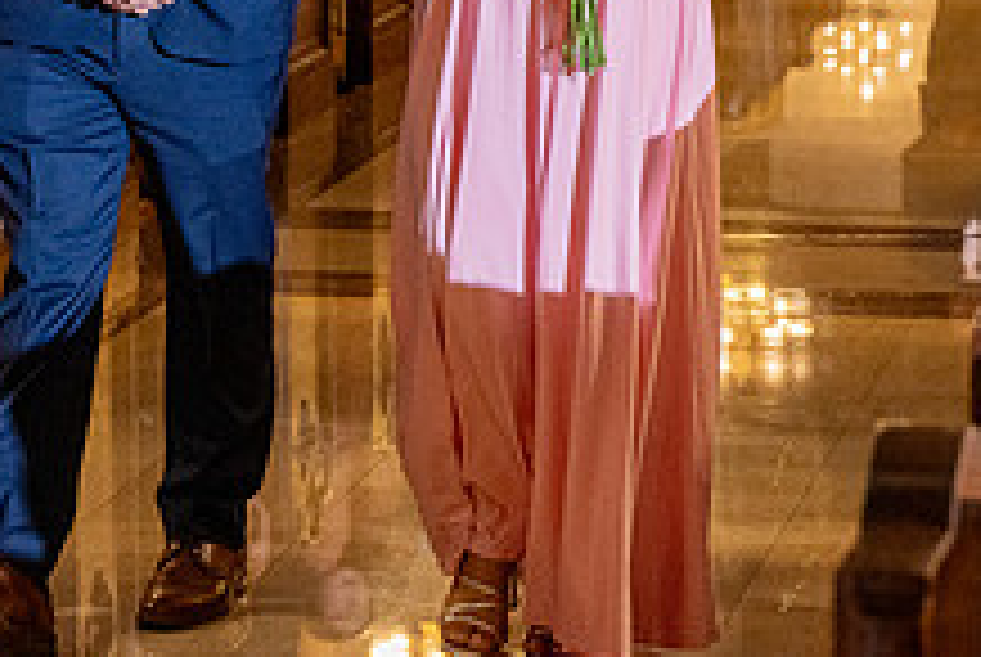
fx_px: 5075
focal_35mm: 186
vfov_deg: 7.3
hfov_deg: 11.0
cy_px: -205
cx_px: 346
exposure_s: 1/200
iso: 2000
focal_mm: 70
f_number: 4.5
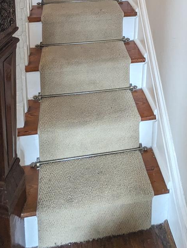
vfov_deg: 37.2
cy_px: -45
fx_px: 280
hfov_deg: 36.7
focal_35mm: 39
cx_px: 113
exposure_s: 1/43.1
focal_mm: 2.35
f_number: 2.2
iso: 283
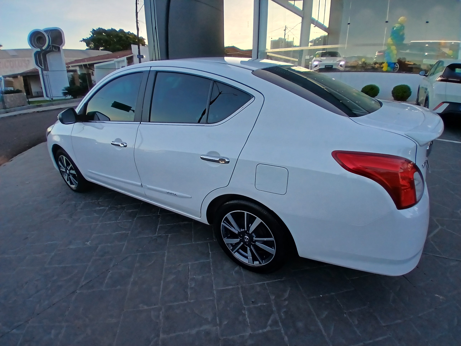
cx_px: 230
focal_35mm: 17
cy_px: 173
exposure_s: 1/120
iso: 64
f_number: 2.2
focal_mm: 1.4
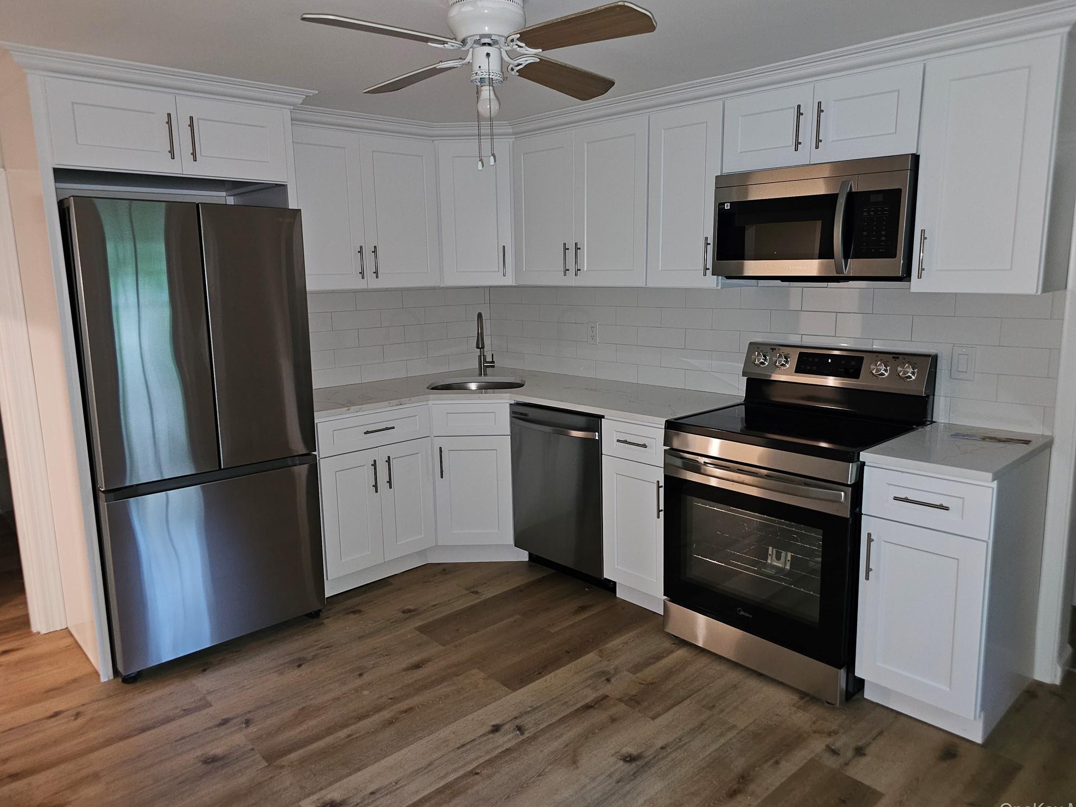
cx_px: 550
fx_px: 746
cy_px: 402
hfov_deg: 71.6
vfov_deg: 56.8
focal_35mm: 24
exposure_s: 1/10.5
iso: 125
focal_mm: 6.3
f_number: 1.7
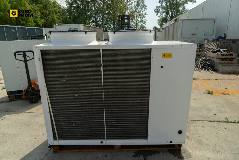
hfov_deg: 73.7
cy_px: 80
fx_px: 159
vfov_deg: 53.1
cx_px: 120
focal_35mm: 24
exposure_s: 1/200
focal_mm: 24
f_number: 6.3
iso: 100
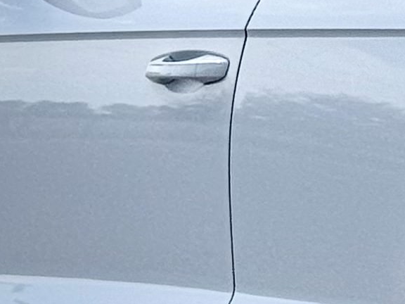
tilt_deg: -4.2
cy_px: 76
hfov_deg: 5.8
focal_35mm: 336
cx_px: 776
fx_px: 3931
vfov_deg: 4.4
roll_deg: +0.4
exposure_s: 1/4975
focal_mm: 6.76
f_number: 1.78
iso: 64
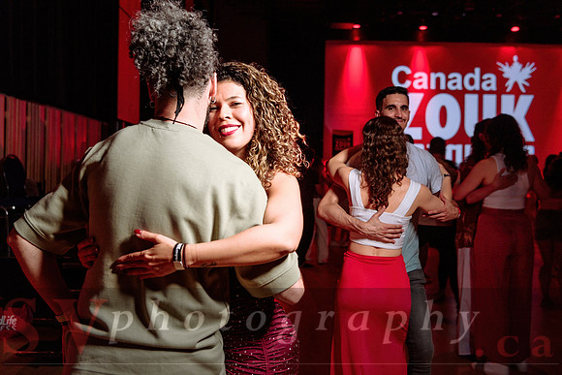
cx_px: 306
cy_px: 171
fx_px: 595
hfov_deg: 50.5
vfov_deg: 35.0
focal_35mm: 38
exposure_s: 1/40
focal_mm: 35
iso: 1000
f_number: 3.5
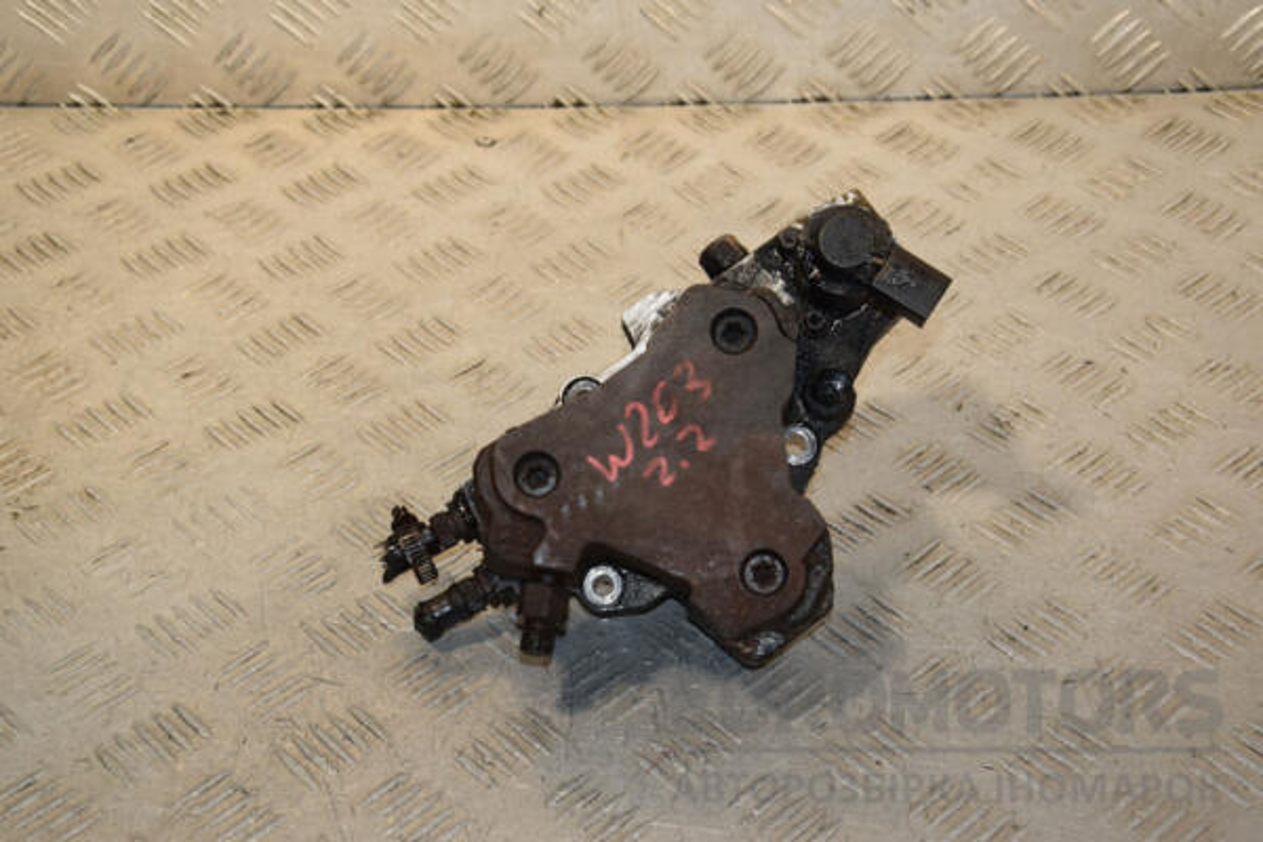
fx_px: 2368
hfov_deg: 29.9
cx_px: 632
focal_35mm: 68
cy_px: 421
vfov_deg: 20.2
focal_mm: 45
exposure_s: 1/200
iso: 800
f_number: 7.1
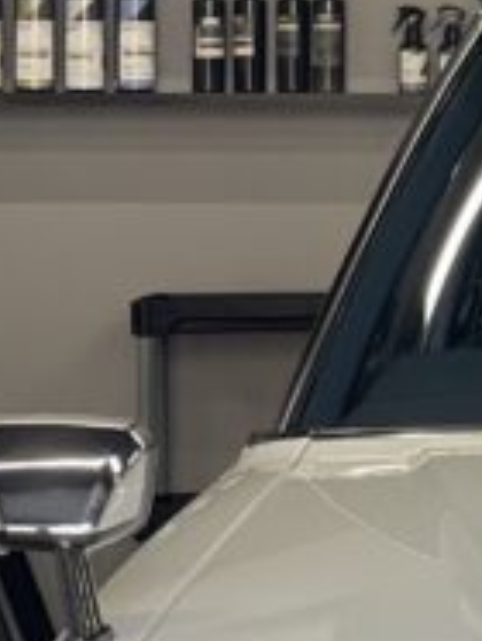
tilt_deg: +0.4
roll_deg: -0.1
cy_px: 141
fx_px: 6520
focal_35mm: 352
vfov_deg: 5.6
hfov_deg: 4.2
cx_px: 1078
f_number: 2.2
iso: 40
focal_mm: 7.5
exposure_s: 1/121
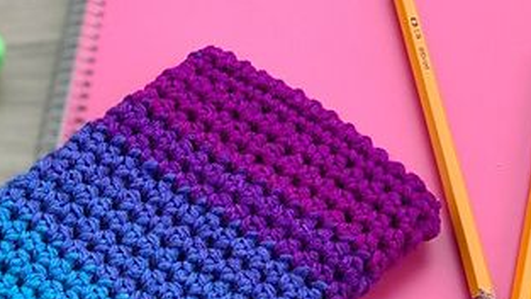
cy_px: 297
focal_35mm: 116
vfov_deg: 10.4
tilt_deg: -49.7
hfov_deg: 18.3
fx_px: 1633
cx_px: 103
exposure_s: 1/122
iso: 16
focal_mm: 6
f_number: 2.4
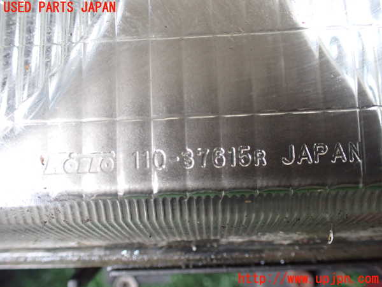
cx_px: 191
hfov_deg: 60.0
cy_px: 144
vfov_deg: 46.8
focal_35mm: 30
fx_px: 331
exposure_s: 1/125
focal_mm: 5.4
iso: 640
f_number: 2.3
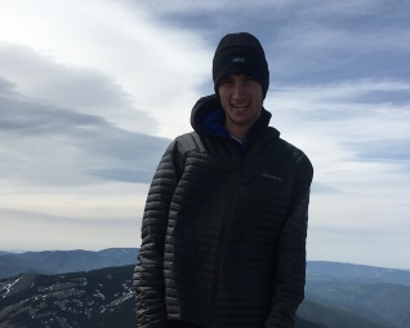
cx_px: 205
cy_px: 257
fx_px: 691
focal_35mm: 57
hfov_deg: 33.0
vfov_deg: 26.2
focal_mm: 4.15
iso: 25
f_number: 2.2
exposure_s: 1/2137
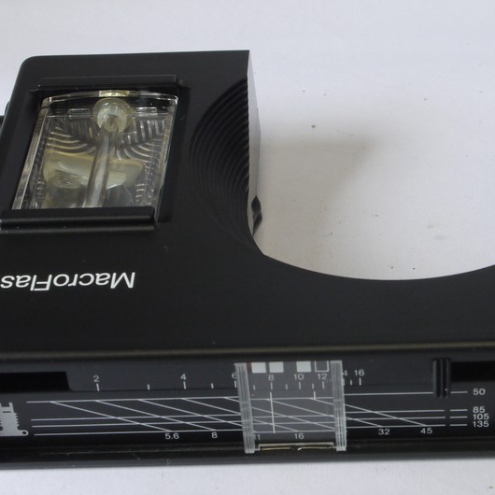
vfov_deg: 16.1
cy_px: 212
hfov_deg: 16.0
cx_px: 402
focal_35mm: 108
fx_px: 1747
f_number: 10
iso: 400
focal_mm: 27
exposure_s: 1/13
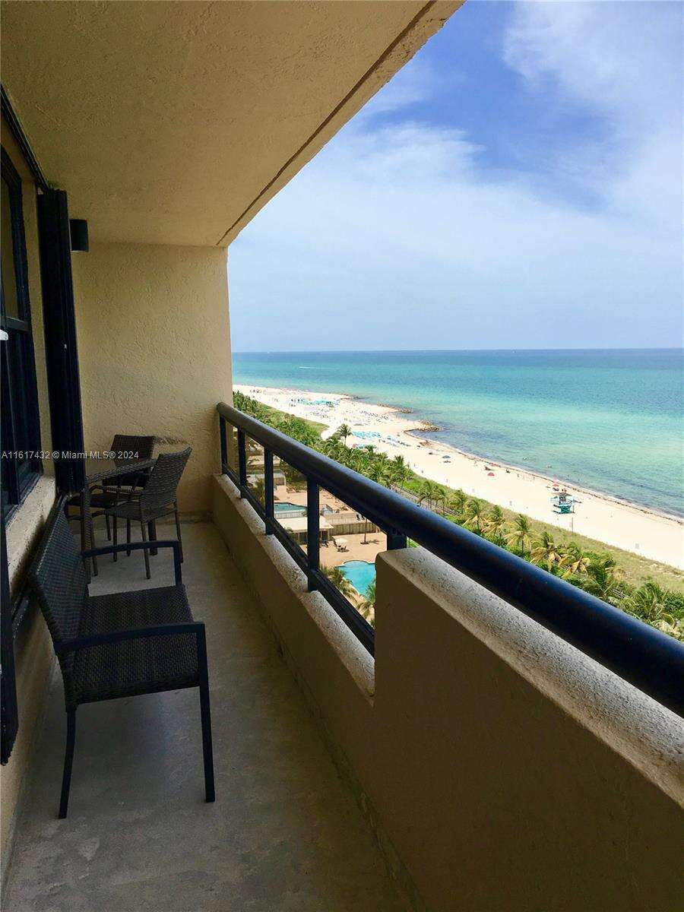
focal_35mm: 29
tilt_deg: -6.8
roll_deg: +0.7
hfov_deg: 48.2
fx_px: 764
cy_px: 456
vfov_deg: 61.7
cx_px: 342
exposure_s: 1/2079
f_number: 2.2
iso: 25
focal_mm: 4.15
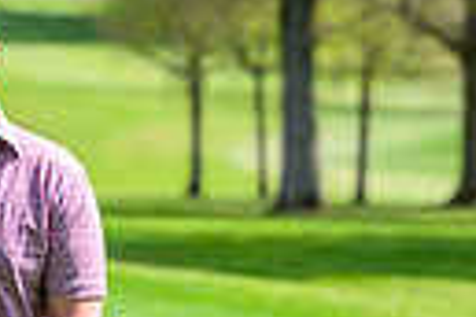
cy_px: 382
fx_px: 6240
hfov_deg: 4.3
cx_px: -458
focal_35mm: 472
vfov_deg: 2.9
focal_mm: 105
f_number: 4
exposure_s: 1/2000
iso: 500
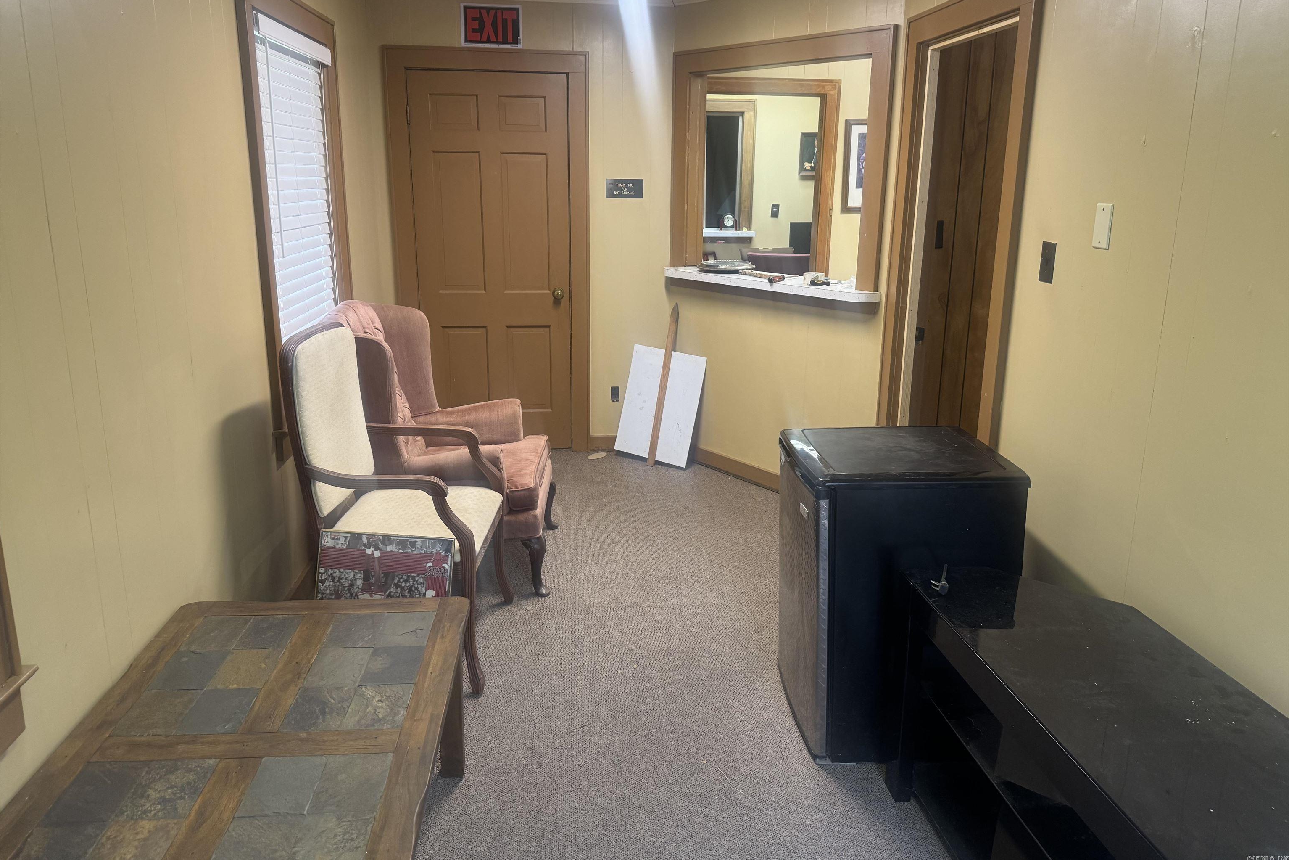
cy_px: 380
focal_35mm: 25
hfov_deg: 71.5
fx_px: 895
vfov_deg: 51.2
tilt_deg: -14.2
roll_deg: -1.6
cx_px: 644
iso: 200
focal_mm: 6.76
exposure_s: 1/60
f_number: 1.78
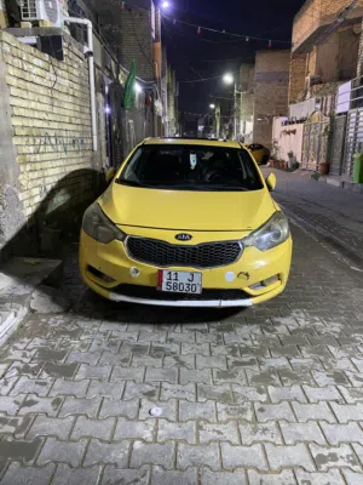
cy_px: 242
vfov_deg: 67.3
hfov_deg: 53.1
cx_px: 182
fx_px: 364
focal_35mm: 26
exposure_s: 1/34
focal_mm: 4.25
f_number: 1.8
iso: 640
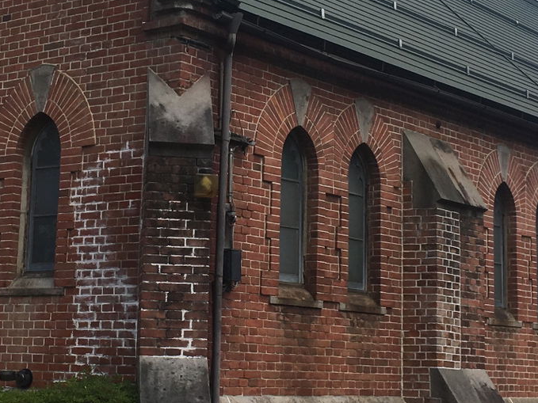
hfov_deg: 23.8
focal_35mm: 82
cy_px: 102
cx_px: 197
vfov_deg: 17.9
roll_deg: -1.1
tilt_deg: +10.8
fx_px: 1274
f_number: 2.2
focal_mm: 4.15
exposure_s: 1/1508
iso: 25
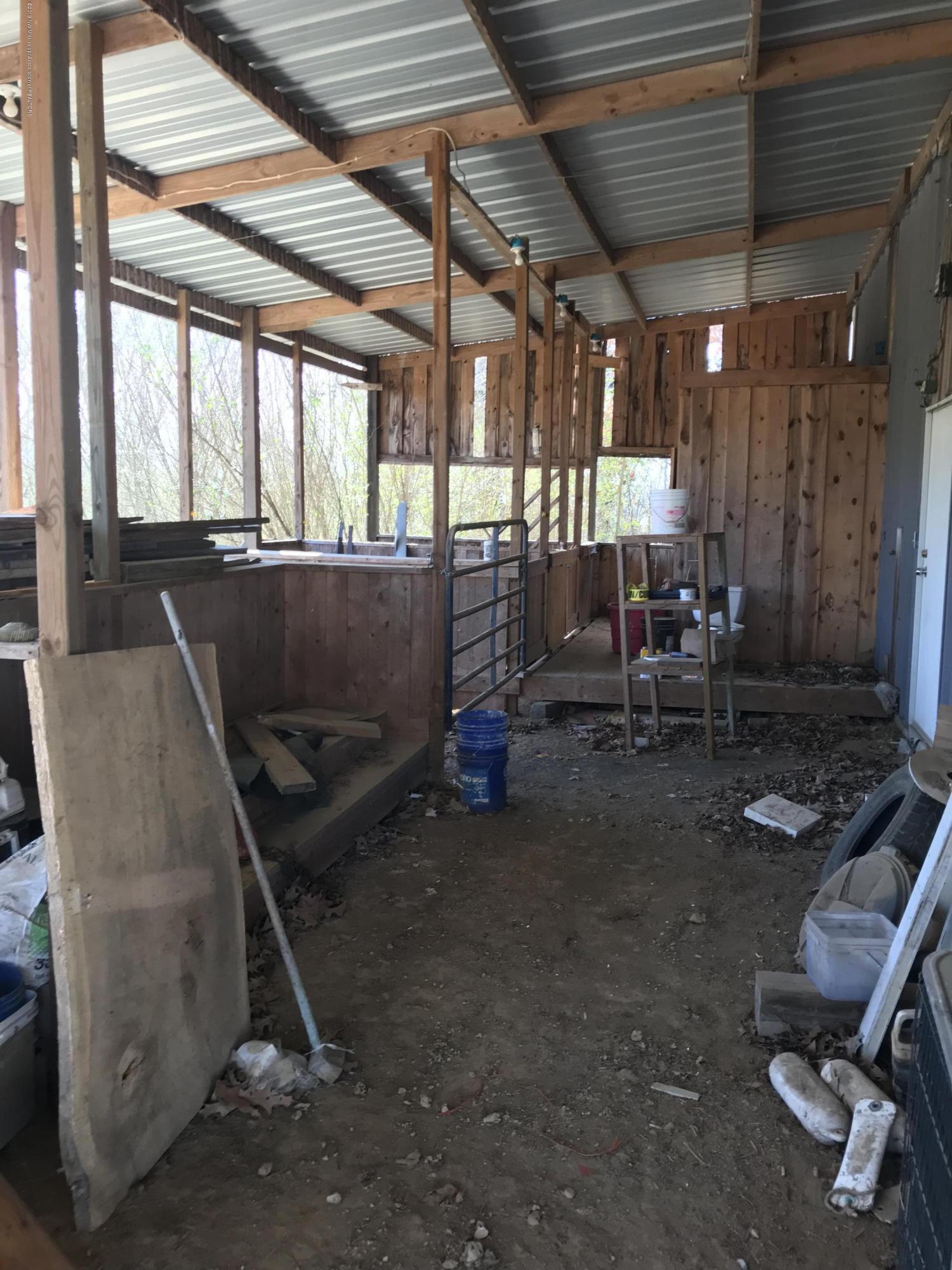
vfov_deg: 63.4
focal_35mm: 28
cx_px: 476
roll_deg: +0.3
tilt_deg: -6.1
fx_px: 1027
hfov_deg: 49.7
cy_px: 635
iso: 40
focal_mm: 3.99
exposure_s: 1/90
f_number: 1.8
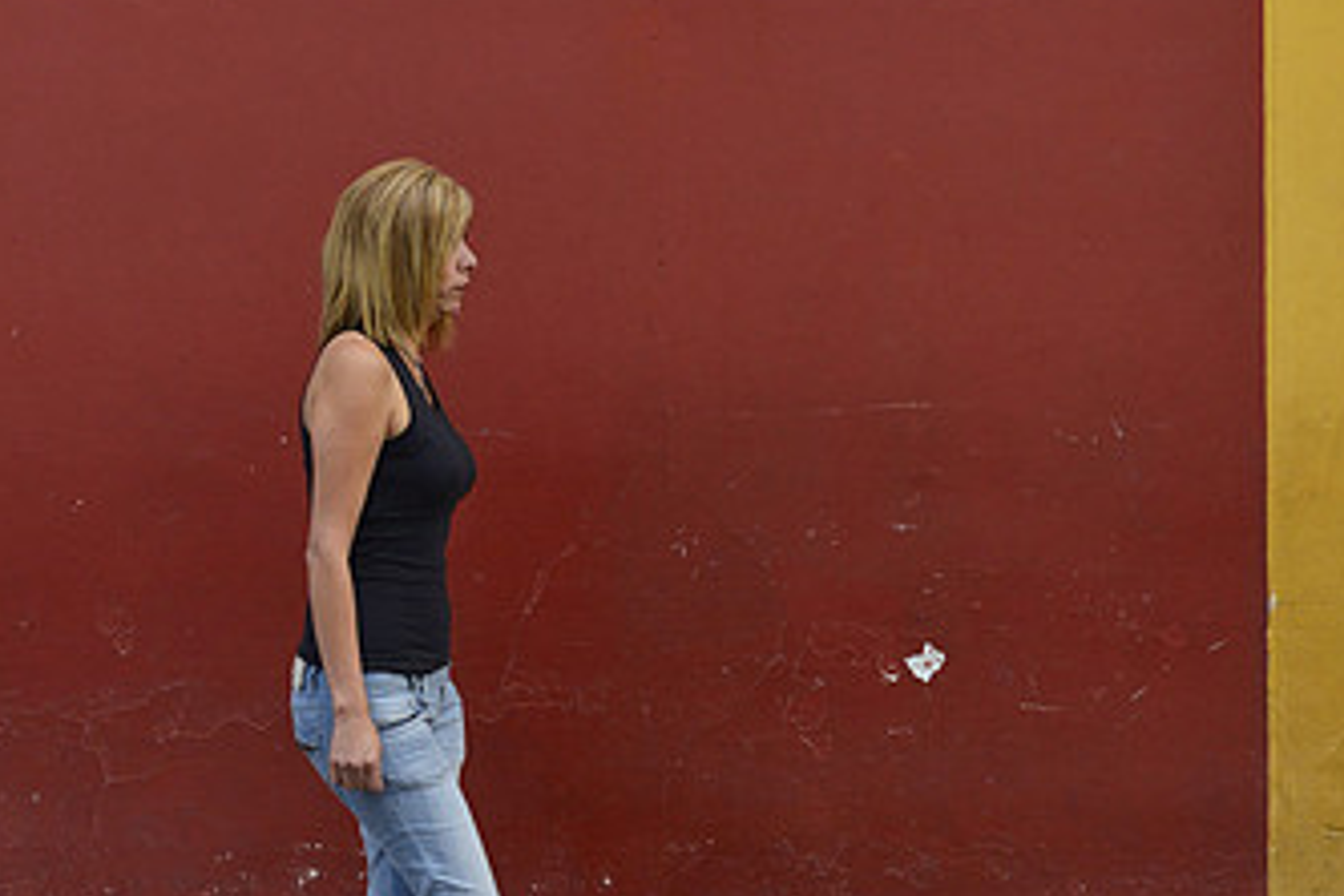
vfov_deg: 15.6
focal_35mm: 87
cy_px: 660
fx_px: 3248
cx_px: 957
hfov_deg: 23.2
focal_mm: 50
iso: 500
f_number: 4
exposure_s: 1/500
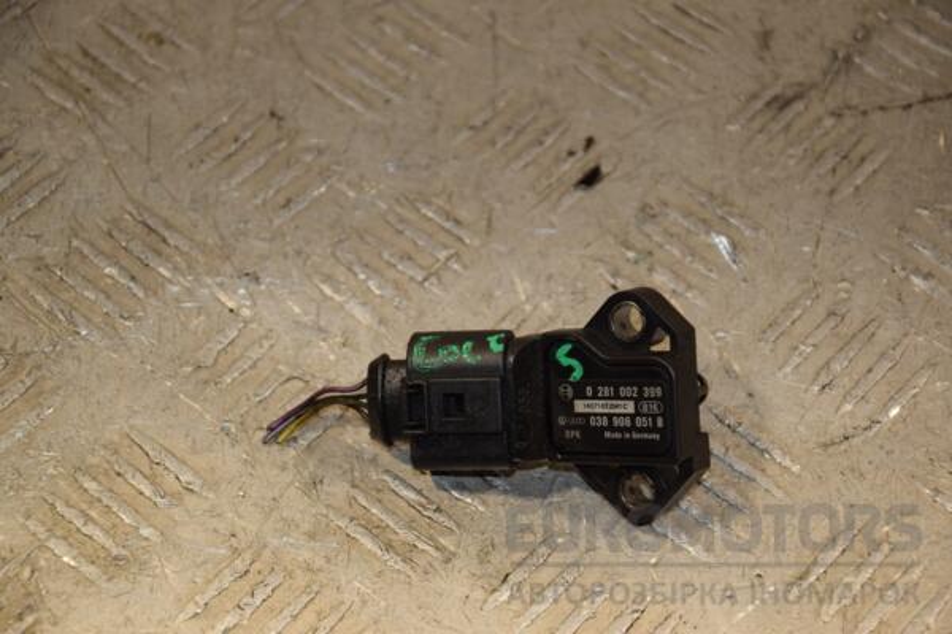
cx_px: 476
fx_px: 3371
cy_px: 317
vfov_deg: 10.8
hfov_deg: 16.1
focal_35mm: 128
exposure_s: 1/200
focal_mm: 85
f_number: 6.3
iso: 800
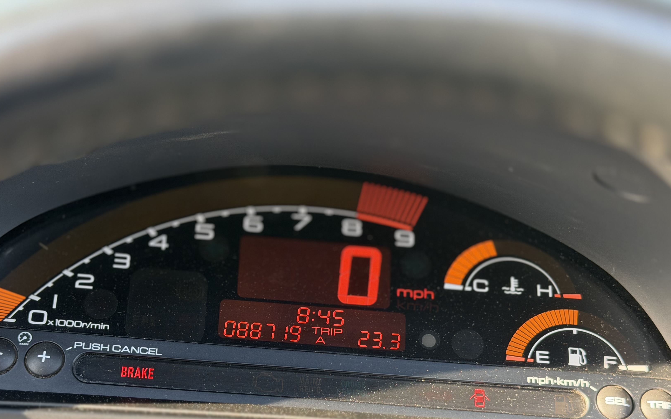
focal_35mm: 63
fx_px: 1152
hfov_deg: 32.5
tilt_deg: -20.1
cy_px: 301
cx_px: 307
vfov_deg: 20.5
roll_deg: -5.5
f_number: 1.78
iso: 125
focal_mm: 6.76
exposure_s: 1/128
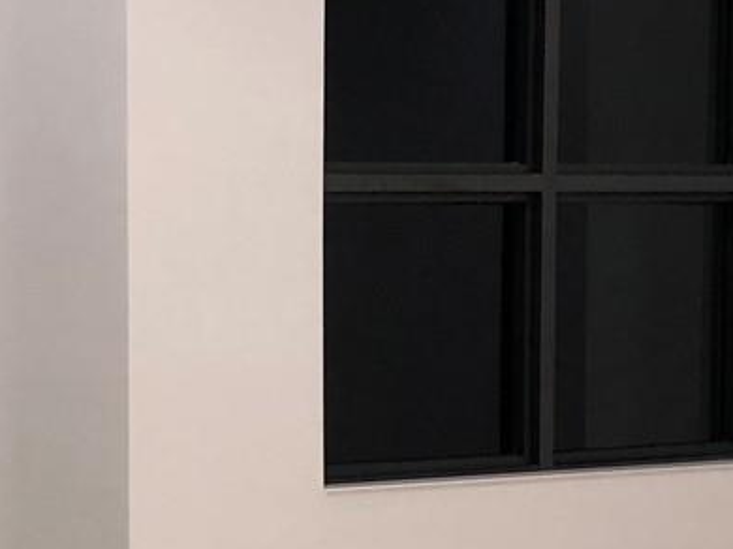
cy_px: 357
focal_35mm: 115
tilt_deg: -2.1
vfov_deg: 12.9
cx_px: 101
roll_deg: -0.8
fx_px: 2434
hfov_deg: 16.9
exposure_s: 1/15
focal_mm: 4
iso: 40
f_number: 1.8
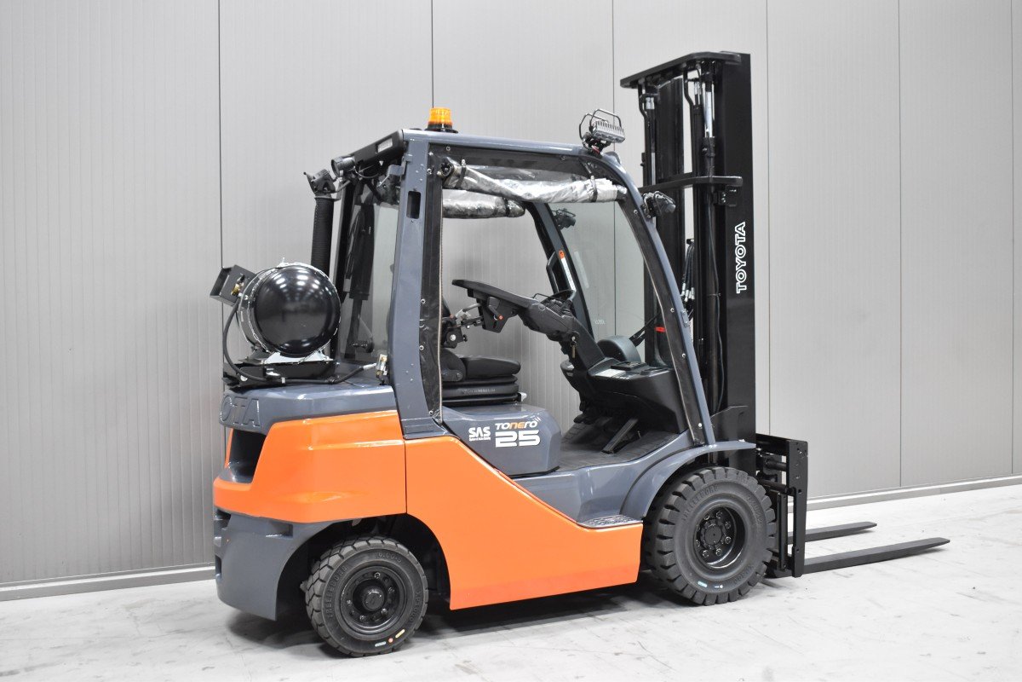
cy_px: 341
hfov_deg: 53.1
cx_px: 511
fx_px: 1022
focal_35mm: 36
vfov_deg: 36.9
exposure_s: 1/20
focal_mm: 24
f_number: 5
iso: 1600
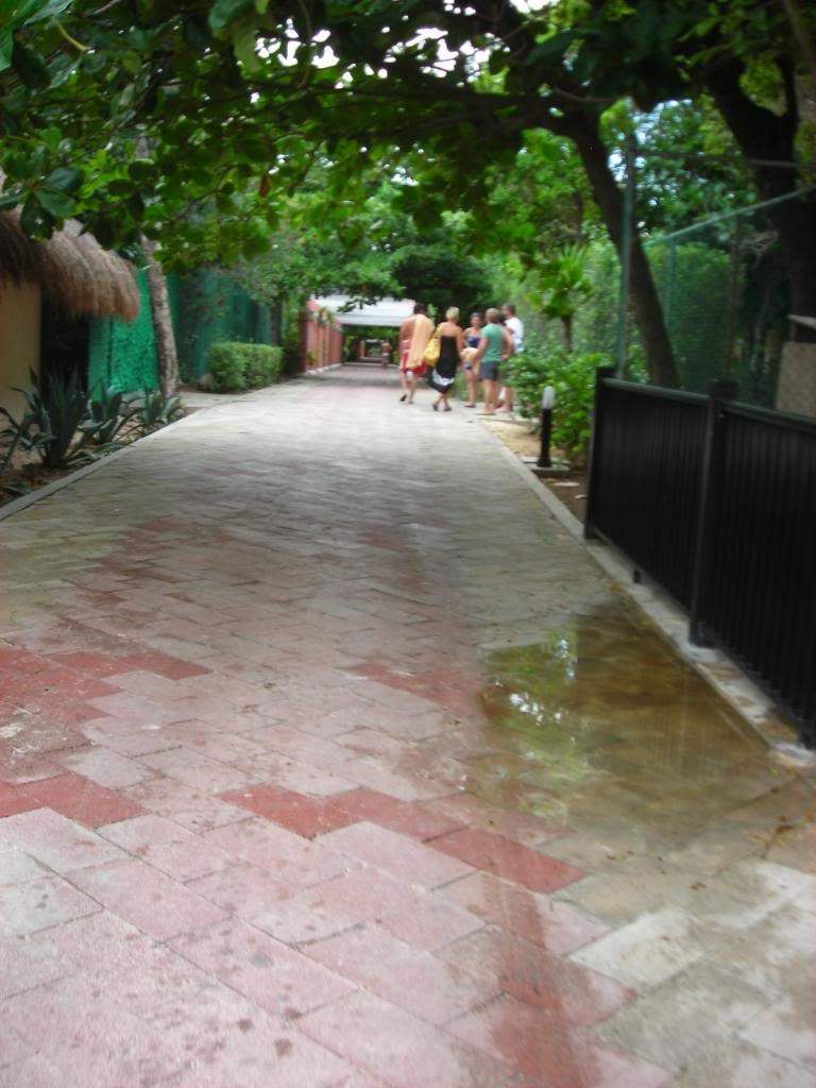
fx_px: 1194
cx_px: 408
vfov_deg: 49.0
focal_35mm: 38
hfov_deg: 37.7
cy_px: 544
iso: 50
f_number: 3.2
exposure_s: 1/42.3
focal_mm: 6.3
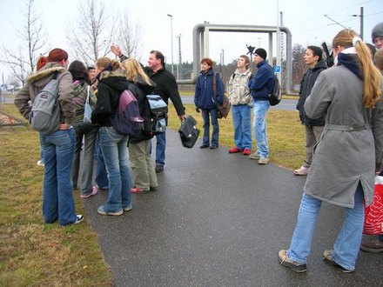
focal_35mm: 34
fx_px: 376
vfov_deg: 41.8
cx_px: 192
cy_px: 144
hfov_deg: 54.0
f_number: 2.9
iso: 50
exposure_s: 1/12.2
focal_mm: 5.7
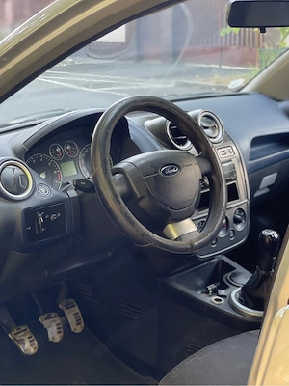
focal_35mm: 64
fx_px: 712
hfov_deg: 22.9
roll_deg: +0.2
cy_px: 193
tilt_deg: -13.9
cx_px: 144
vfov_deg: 30.3
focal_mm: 7.5
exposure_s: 1/84
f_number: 2.2
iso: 250
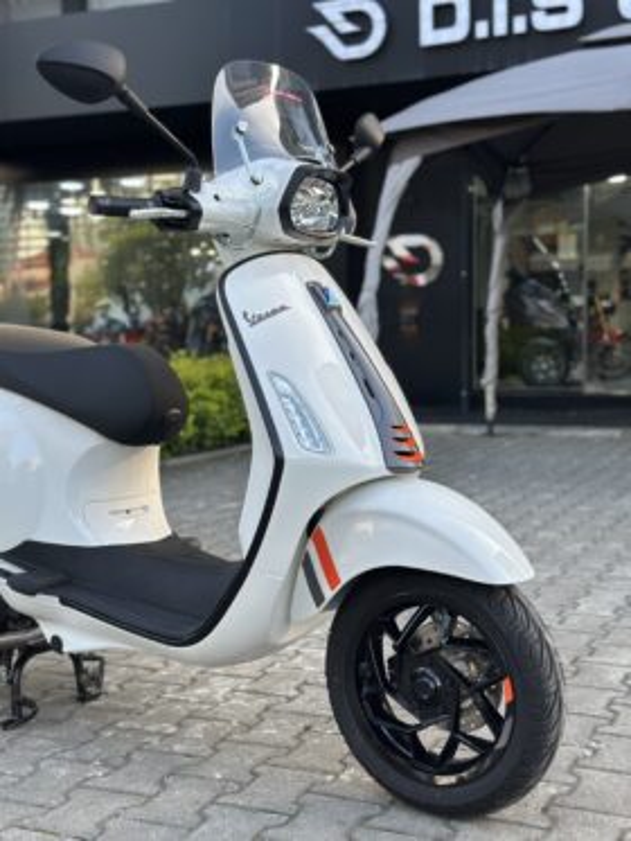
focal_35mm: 48
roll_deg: +0.6
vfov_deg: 39.6
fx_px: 1166
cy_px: 420
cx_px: 316
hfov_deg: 30.3
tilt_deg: -3.6
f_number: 1.78
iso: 80
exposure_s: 1/555
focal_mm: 6.86
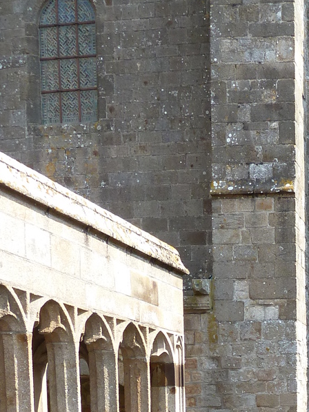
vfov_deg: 25.3
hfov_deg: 20.3
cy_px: 522
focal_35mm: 67
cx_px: 388
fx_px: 797
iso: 80
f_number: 4
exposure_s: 1/125
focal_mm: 4.1
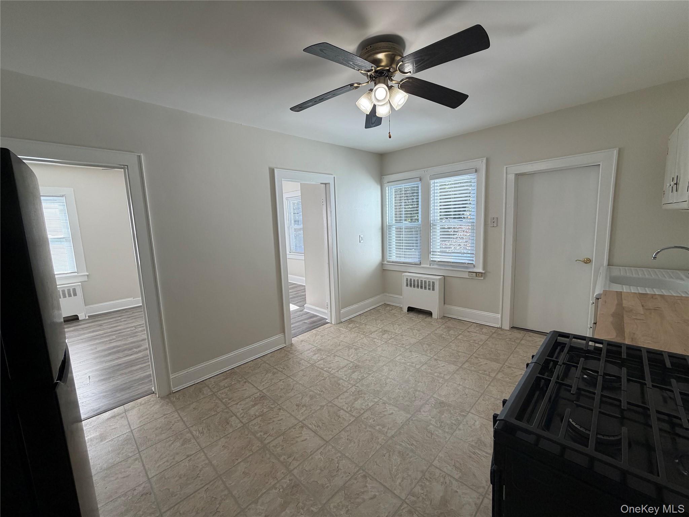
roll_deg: +2.3
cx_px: 344
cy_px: 258
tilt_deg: -7.8
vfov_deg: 85.7
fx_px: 279
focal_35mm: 14
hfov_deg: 102.1
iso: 100
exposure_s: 1/120
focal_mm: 2.22
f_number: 2.2
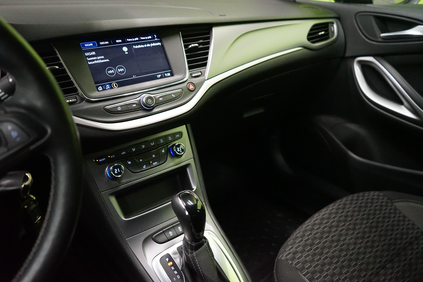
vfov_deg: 46.4
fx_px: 329
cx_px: 212
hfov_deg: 65.5
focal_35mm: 28
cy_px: 141
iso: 6400
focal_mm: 28
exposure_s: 1/80
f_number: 3.5
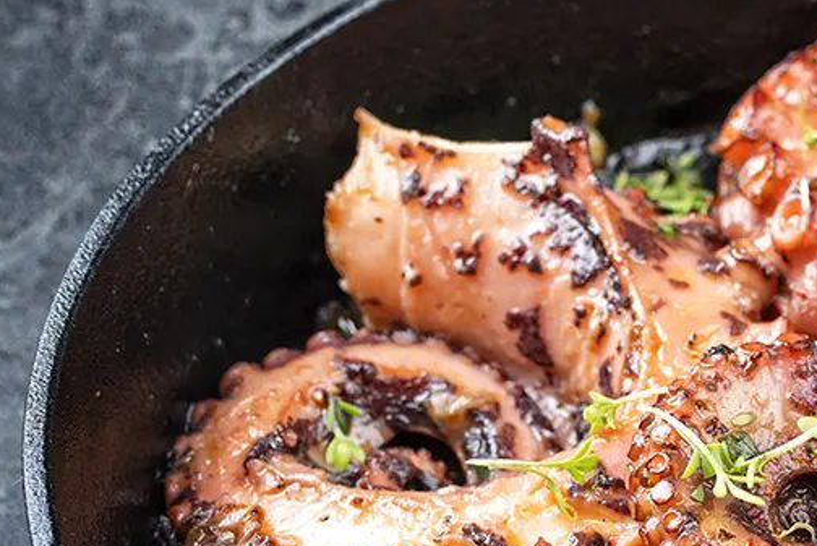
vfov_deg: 11.7
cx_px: 828
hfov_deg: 17.2
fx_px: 2635
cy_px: 540
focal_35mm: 116
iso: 100
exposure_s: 1/100
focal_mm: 50
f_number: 9
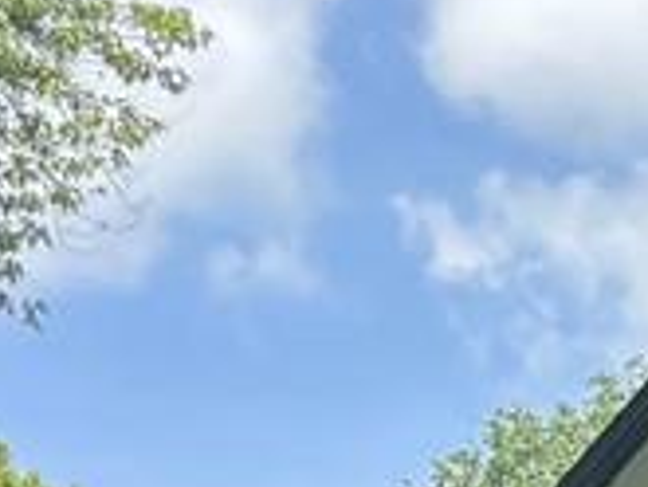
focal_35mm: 161
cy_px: 1382
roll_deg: +0.0
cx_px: 1610
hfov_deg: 10.4
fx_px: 3016
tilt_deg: +0.0
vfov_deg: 8.1
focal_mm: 5.96
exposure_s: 1/736
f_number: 1.6
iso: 50
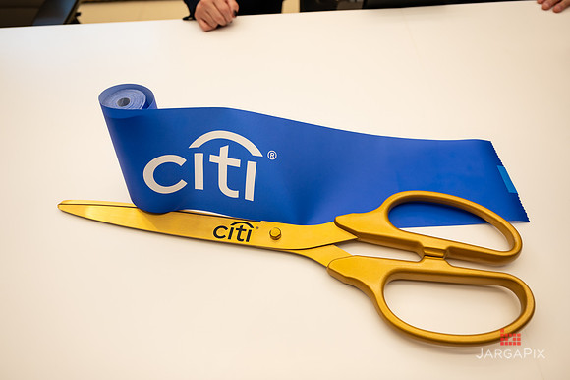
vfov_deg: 50.7
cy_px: 192
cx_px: 282
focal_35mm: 25
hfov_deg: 70.9
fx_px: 400
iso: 400
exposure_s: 1/200
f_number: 3.2
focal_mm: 24
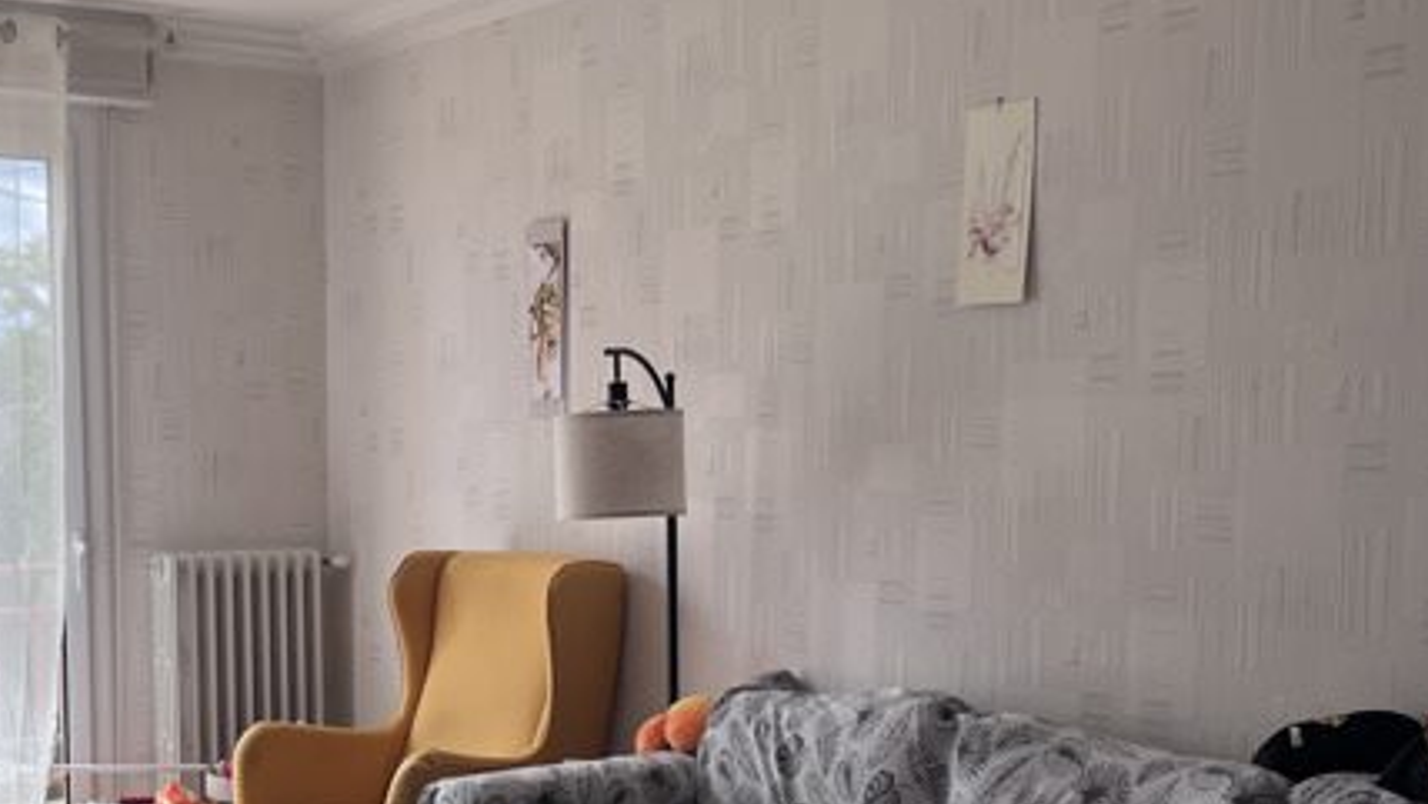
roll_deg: +0.8
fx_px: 2007
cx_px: 404
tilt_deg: -5.4
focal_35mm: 53
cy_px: 644
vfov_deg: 22.3
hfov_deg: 38.4
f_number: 1.6
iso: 50
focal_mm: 5.1
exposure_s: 1/913
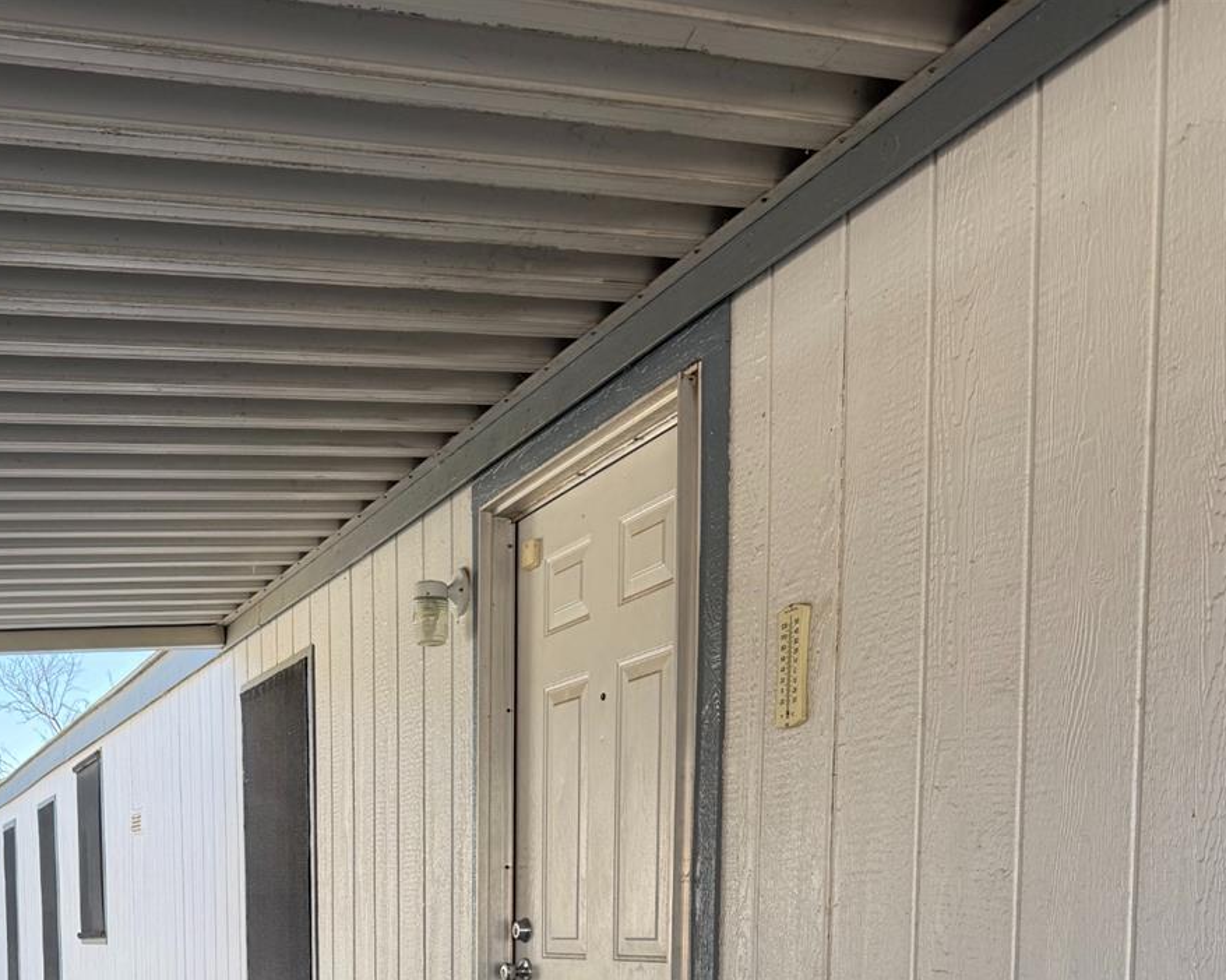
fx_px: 1451
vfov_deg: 33.2
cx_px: 457
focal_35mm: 40
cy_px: 1045
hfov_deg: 45.4
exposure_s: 1/389
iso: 80
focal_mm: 6.76
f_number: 1.78
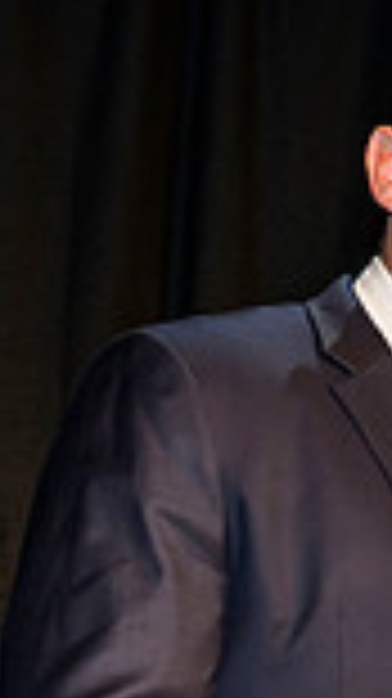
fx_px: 3313
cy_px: 625
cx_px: 1023
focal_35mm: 179
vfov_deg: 12.0
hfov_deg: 6.4
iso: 1600
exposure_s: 1/250
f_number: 3.2
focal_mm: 35
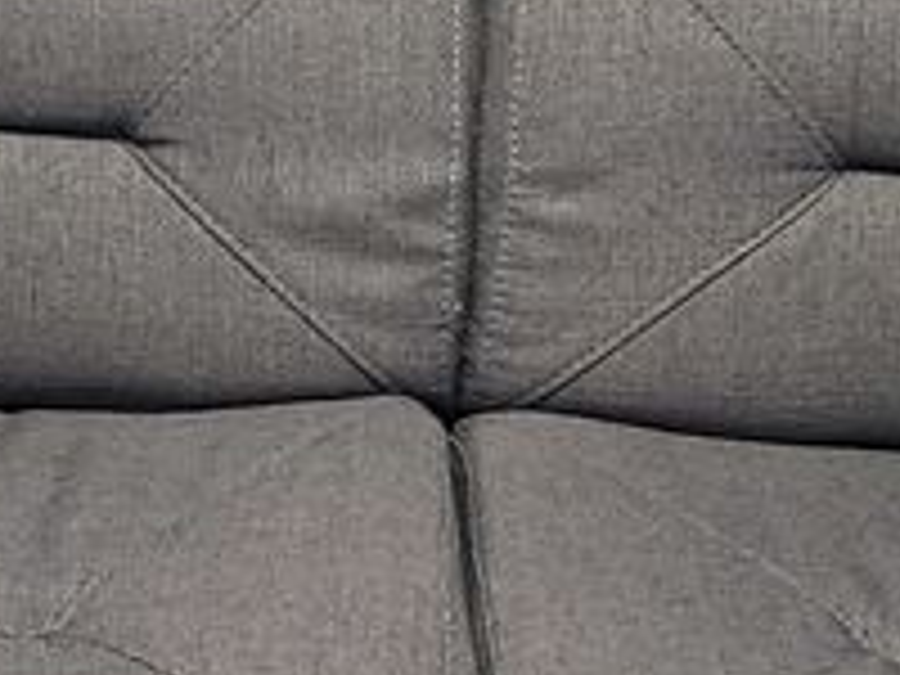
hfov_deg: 14.6
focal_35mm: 135
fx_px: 3510
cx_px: 310
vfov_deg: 11.0
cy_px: 477
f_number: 1.8
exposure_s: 1/60
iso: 500
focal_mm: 4
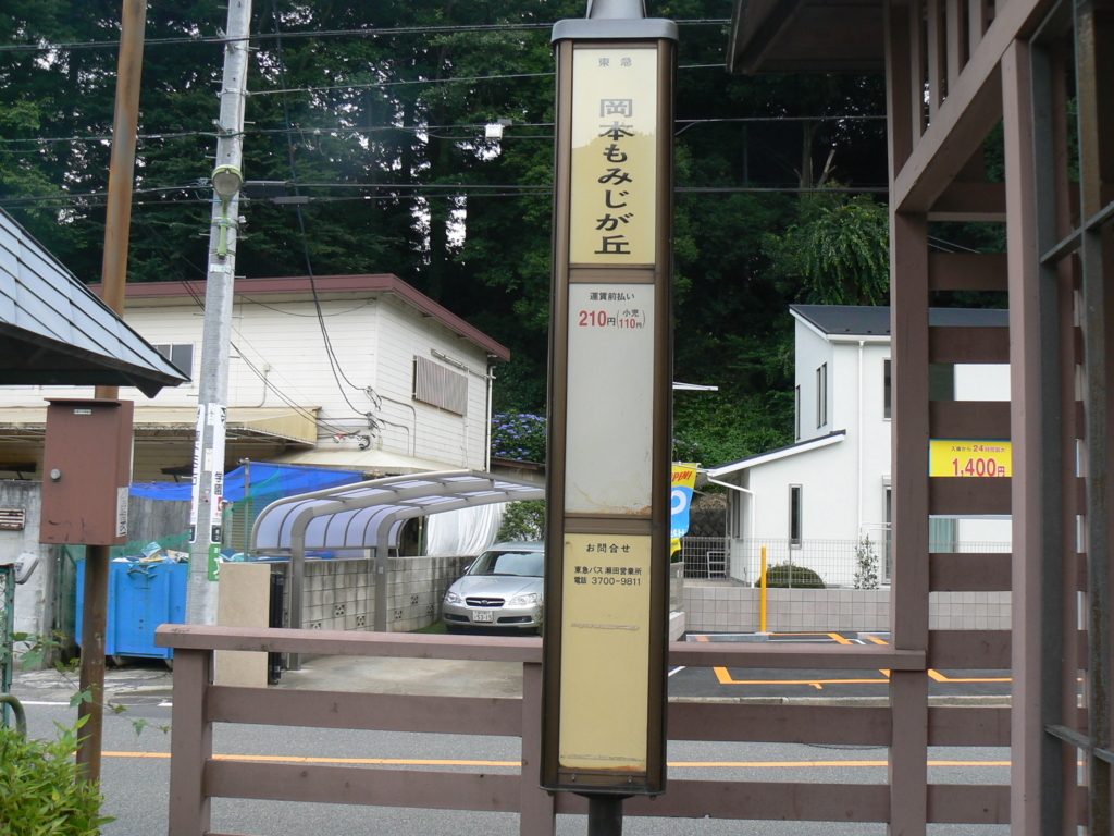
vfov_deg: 39.7
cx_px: 557
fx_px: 1159
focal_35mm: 36
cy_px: 418
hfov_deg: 51.4
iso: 80
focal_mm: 6
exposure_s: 1/125
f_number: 4
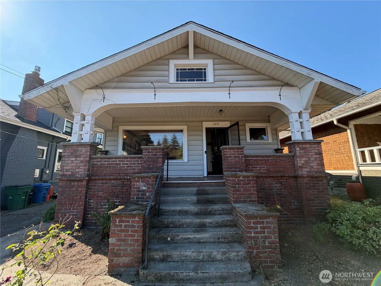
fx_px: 154
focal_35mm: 14
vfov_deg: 85.7
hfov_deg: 102.1
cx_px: 190
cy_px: 143
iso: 50
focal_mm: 2.22
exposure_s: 1/502
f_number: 2.2
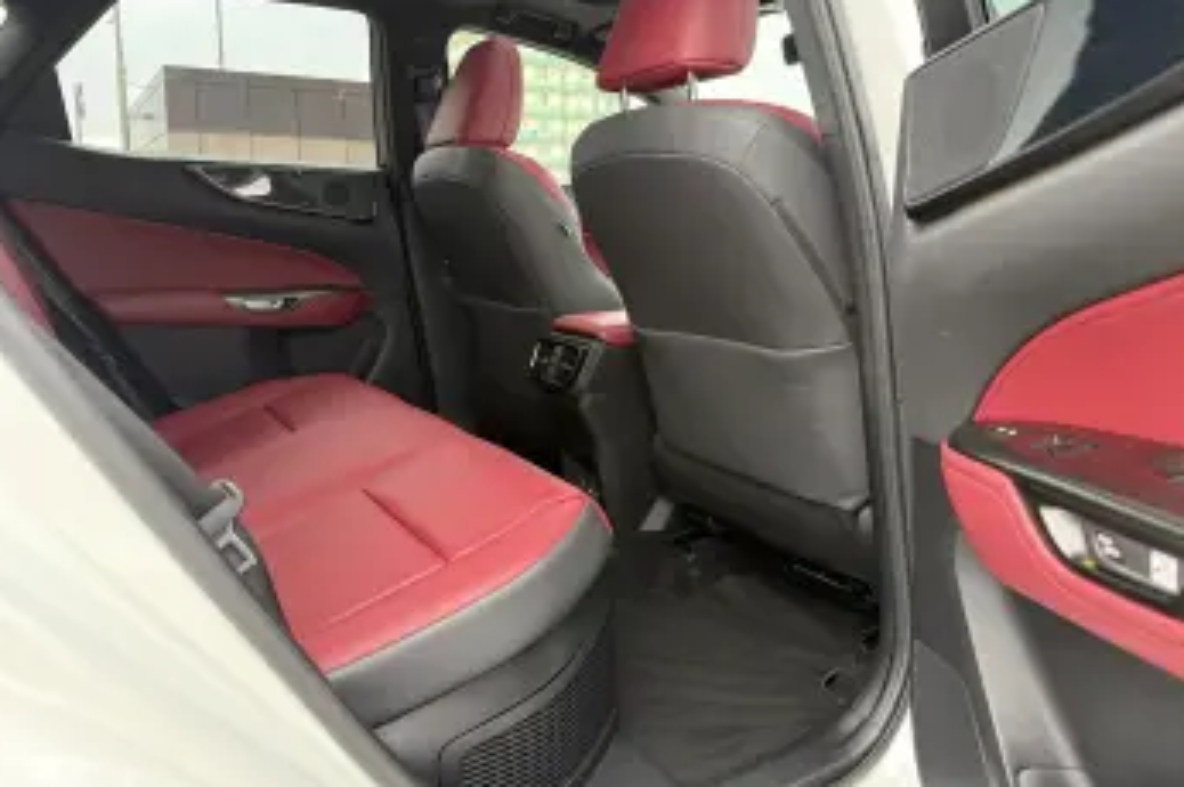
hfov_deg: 69.4
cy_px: 335
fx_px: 854
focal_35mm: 26
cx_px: 606
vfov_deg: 49.3
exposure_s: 1/60
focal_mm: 6.76
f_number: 1.78
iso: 320
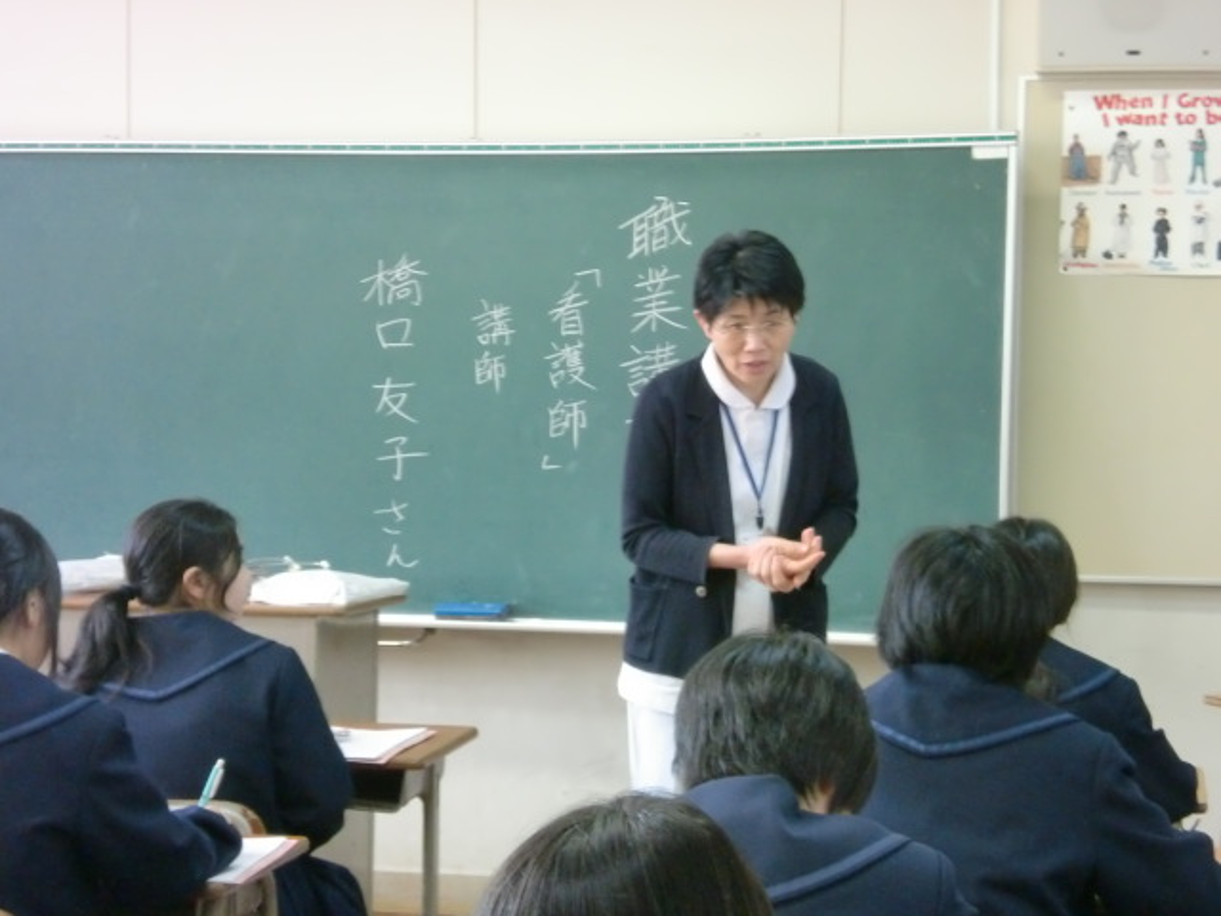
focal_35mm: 81
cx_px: 610
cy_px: 458
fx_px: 2857
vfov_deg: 18.2
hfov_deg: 24.1
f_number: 5
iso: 400
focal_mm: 14.49
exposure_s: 1/20
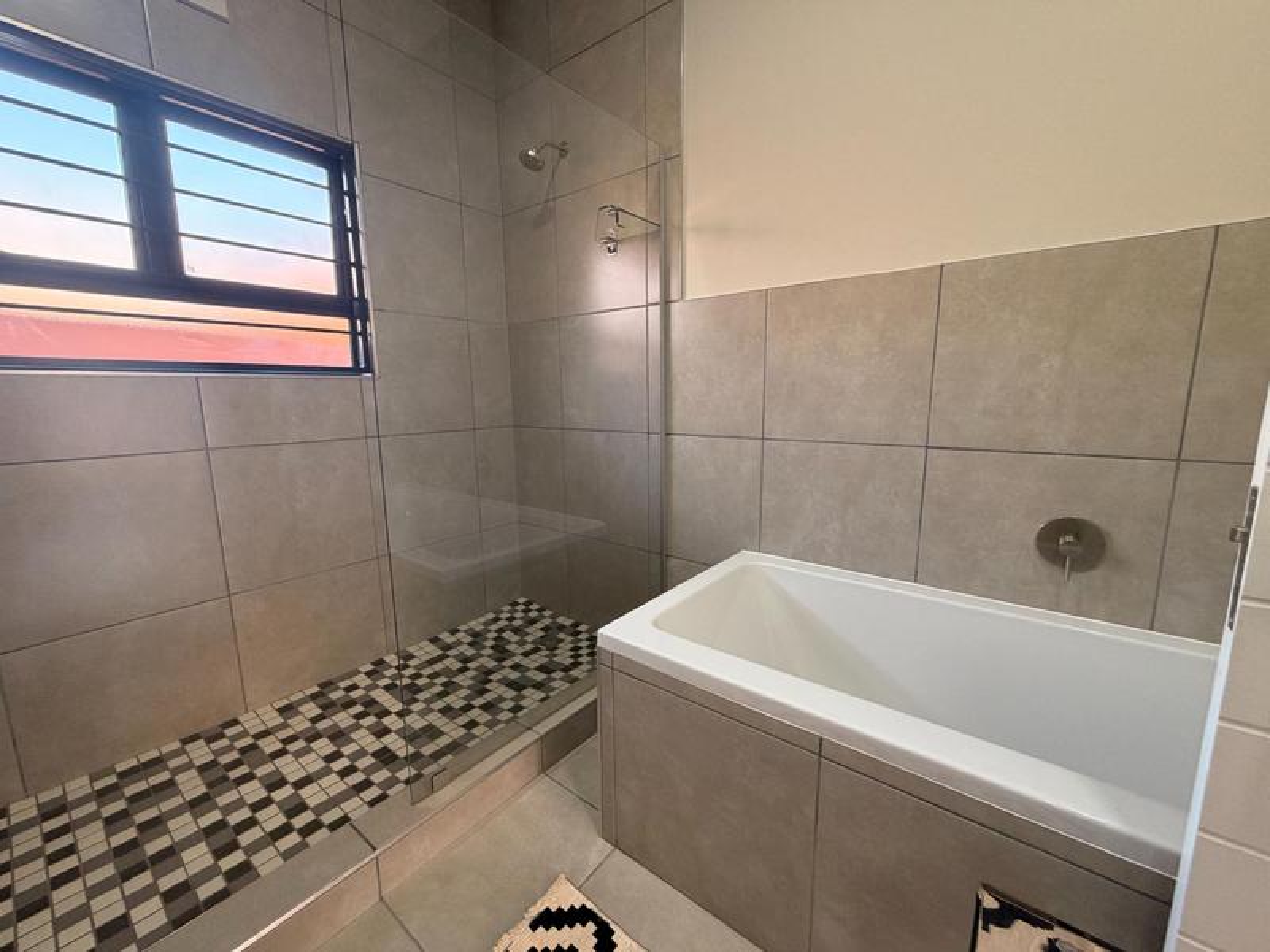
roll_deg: +1.6
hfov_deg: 102.1
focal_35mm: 14
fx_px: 514
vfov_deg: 85.7
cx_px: 635
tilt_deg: -7.8
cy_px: 476
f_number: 2.2
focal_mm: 2.22
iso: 200
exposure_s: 1/50
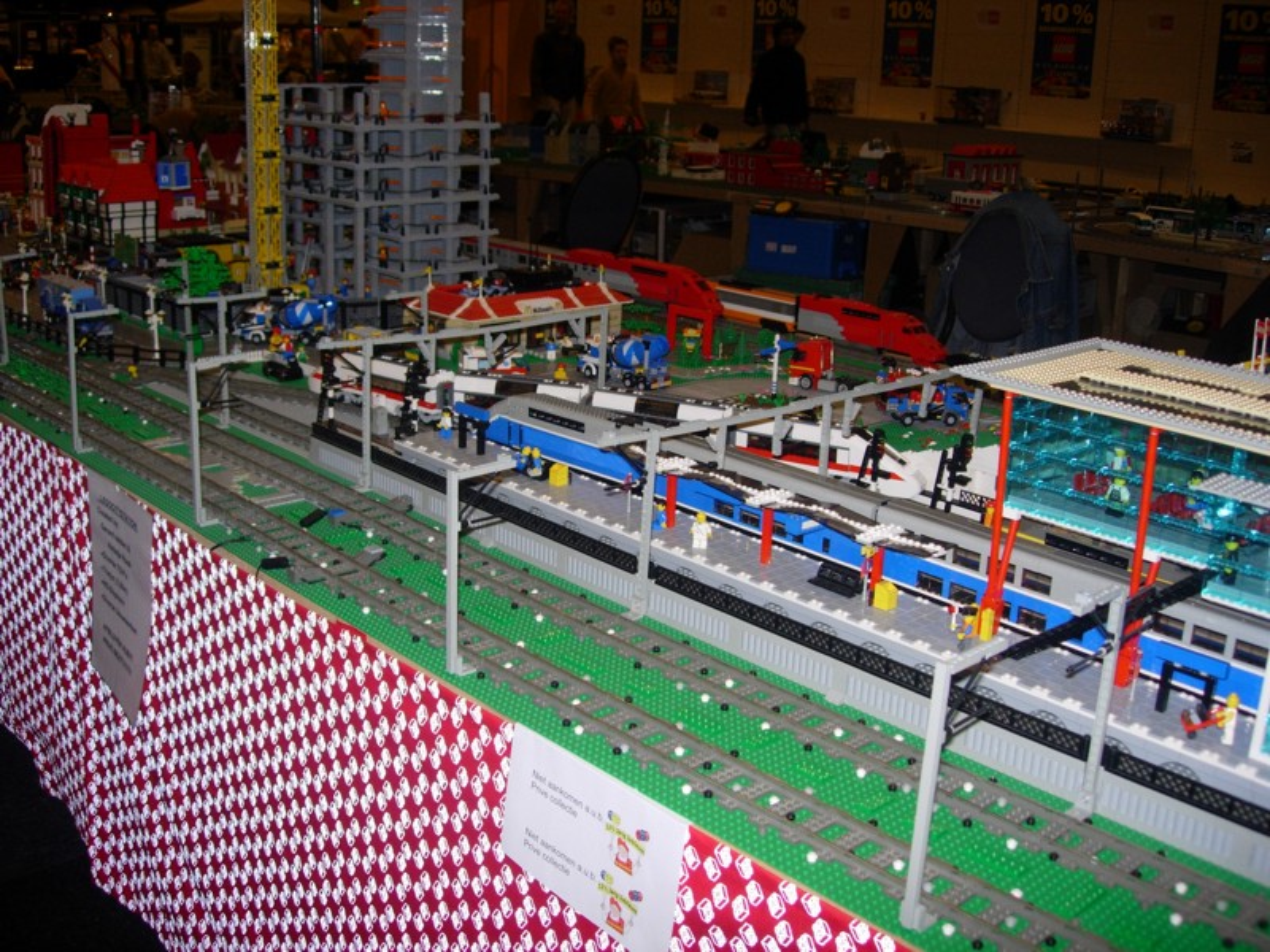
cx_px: 635
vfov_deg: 37.7
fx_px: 1394
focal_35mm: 38
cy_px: 476
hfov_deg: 49.0
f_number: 2.8
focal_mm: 7.8
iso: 79
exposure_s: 1/64
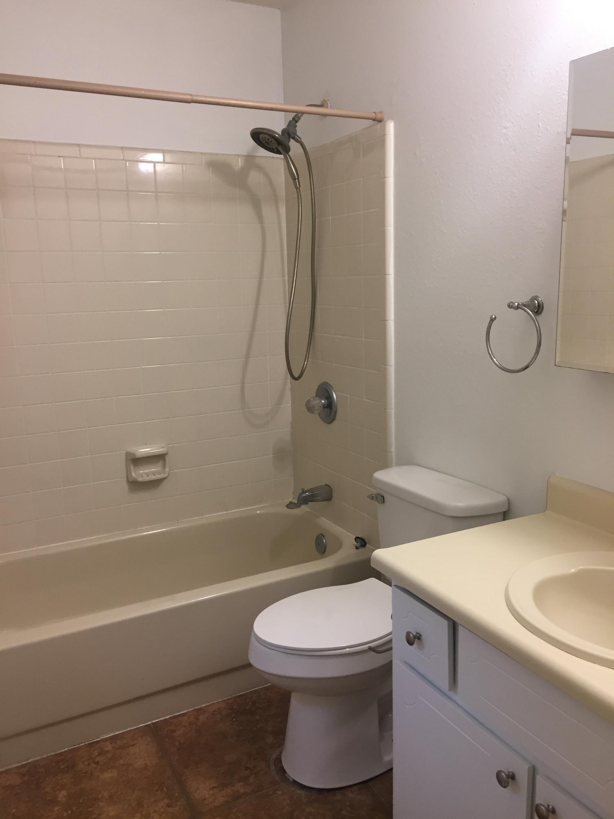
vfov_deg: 61.7
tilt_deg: -9.4
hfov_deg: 48.2
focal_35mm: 29
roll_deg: +1.5
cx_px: 307
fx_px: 686
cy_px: 410
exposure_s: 1/30
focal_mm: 4.15
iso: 64
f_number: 2.2
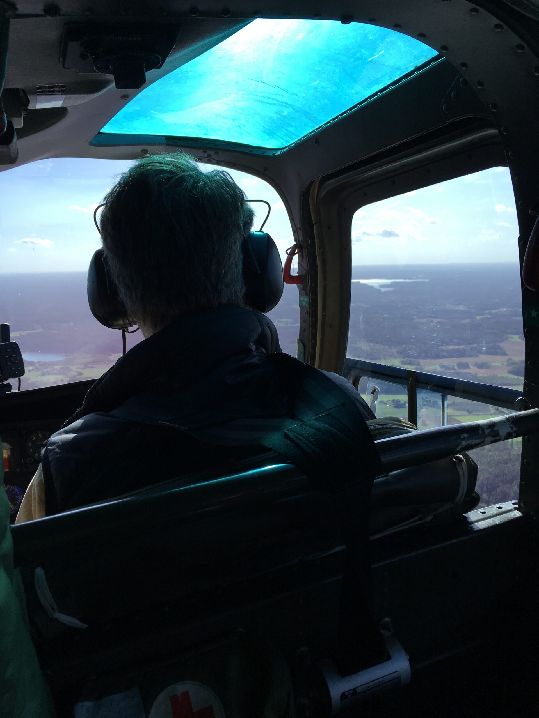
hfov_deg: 48.2
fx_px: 602
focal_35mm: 29
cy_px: 359
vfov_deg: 61.7
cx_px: 270
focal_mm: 4.15
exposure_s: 1/1326
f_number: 2.2
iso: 25
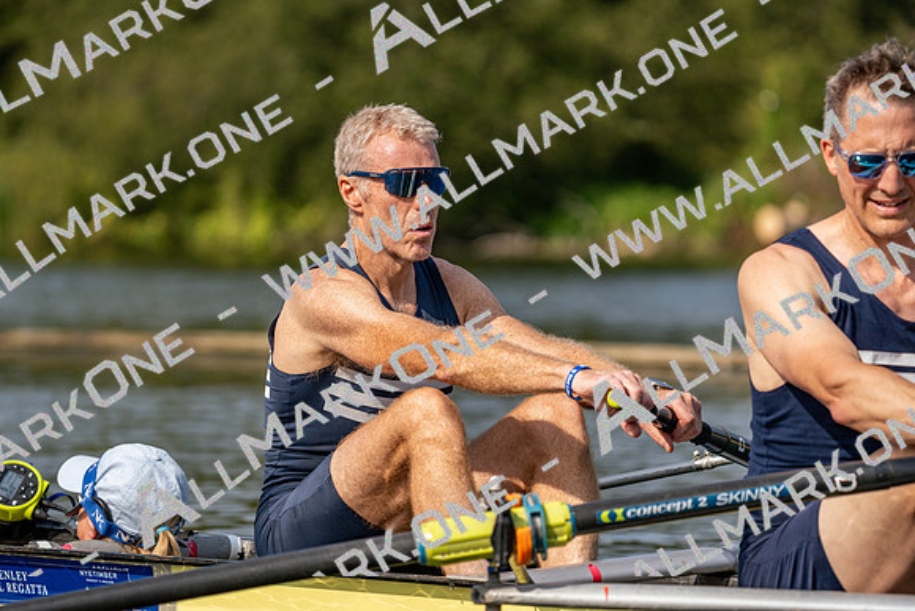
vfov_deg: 4.6
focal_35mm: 298
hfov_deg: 6.9
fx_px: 7576
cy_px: 306
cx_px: 458
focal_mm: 298
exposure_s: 1/1600
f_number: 5.6
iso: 200
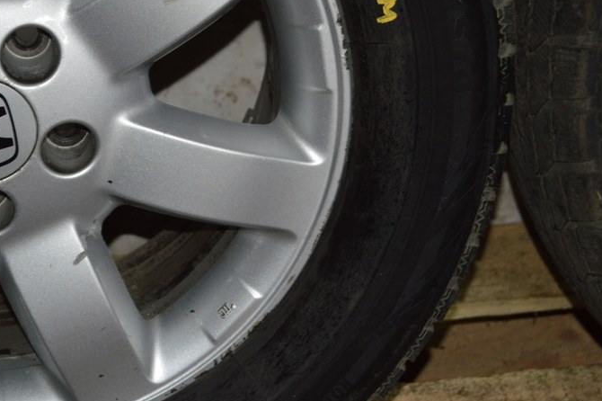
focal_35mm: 110
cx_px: 274
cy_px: 196
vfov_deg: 12.4
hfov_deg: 18.6
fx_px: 1838
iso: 900
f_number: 5.3
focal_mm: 48
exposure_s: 1/60
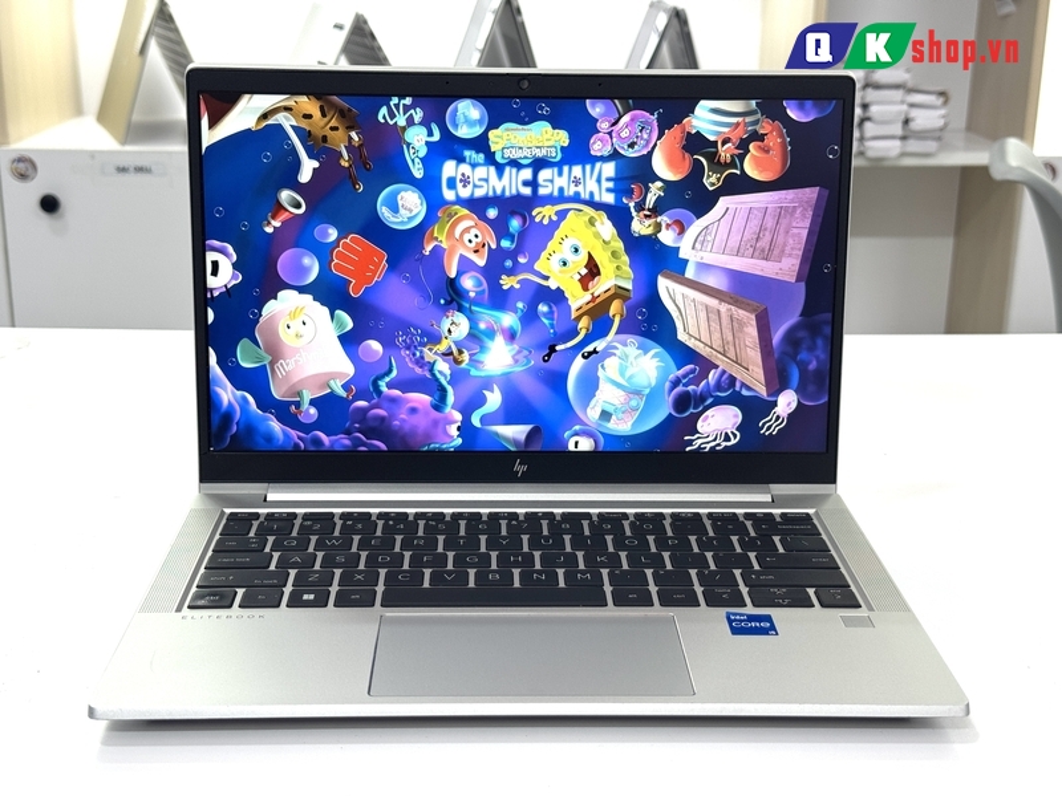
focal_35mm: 48
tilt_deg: -17.8
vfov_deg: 30.3
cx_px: 531
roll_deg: +0.0
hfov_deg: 39.7
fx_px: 1473
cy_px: 398
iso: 64
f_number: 1.78
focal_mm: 6.76
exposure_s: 1/100
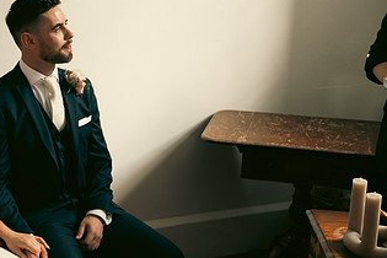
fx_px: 752
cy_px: 112
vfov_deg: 19.4
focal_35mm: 70
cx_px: 64
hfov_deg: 28.1
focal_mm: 38
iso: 800
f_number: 3.5
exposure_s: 1/160
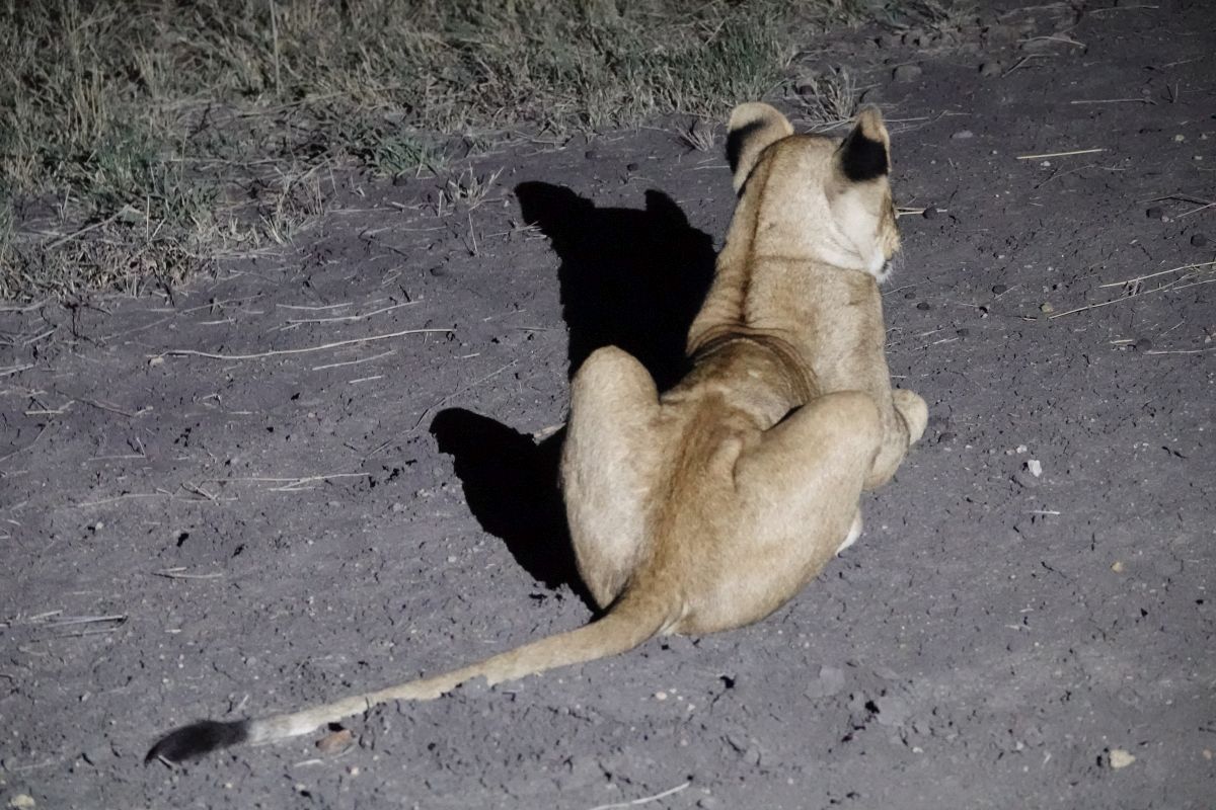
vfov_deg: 6.9
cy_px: 405
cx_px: 608
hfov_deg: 10.3
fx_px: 6755
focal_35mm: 200
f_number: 4
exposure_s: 1/15
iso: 6400
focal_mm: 73.24
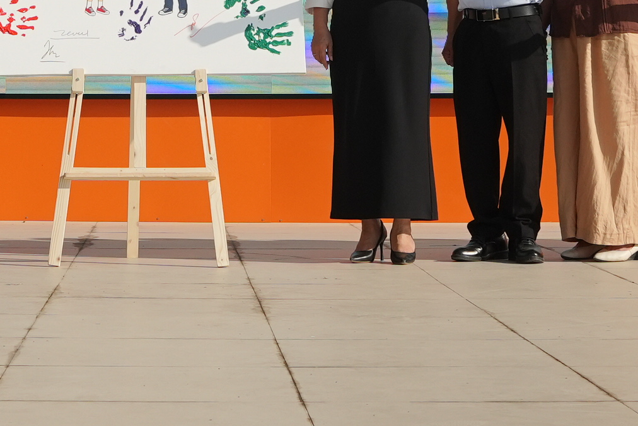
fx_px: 2380
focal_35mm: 134
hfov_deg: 15.2
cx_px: 121
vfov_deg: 9.5
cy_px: -458
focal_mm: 29.5
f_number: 7.1
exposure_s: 1/1600
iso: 400
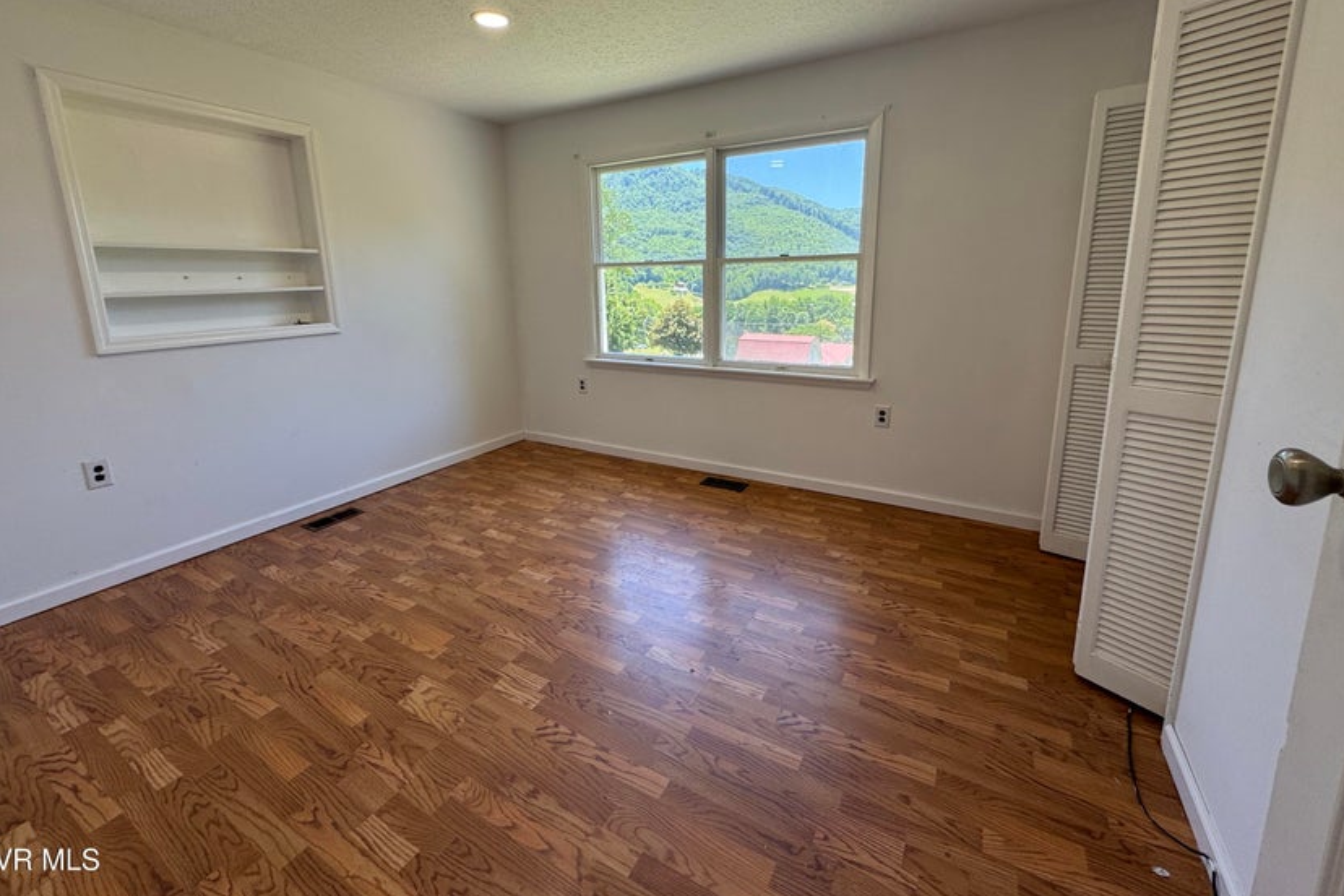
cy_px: 388
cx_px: 665
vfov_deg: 76.9
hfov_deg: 100.4
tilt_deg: -12.2
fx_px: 560
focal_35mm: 15
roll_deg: +0.5
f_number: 2.2
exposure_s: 1/150
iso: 40
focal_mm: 2.22
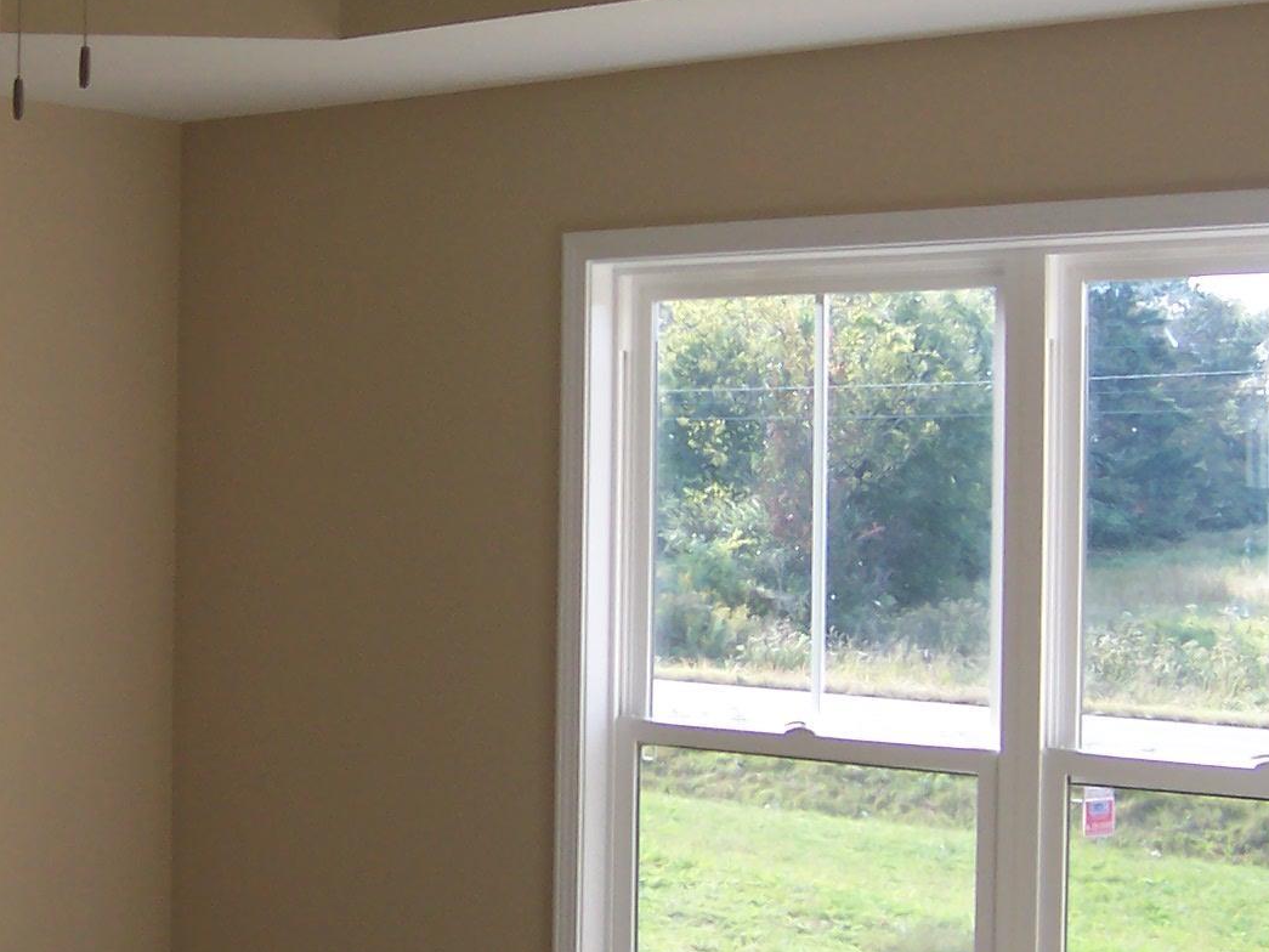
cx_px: 415
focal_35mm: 70
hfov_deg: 27.6
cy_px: 452
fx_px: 2566
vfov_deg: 21.0
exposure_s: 1/125
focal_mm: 5.6
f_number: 3.4
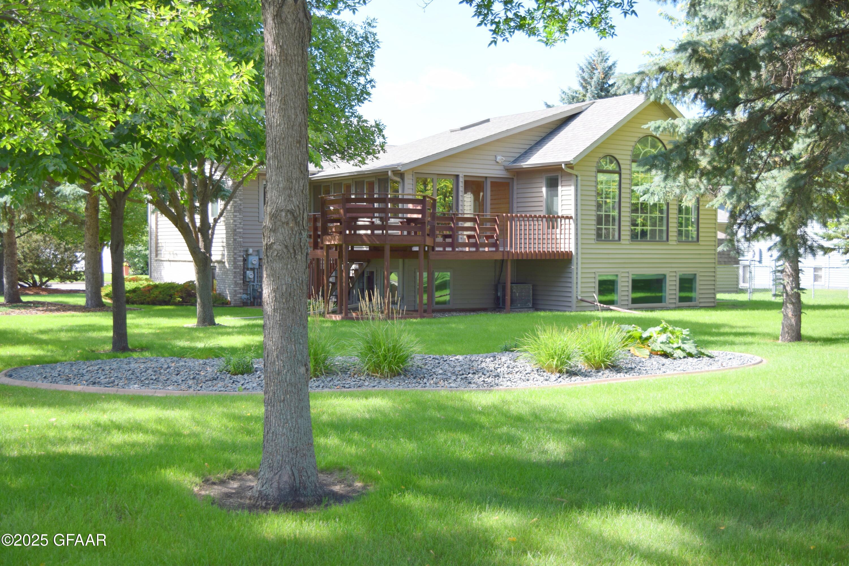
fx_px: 1026
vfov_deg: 30.8
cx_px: 424
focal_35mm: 44
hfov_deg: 45.0
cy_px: 283
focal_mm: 29
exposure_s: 1/200
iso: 100
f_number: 5
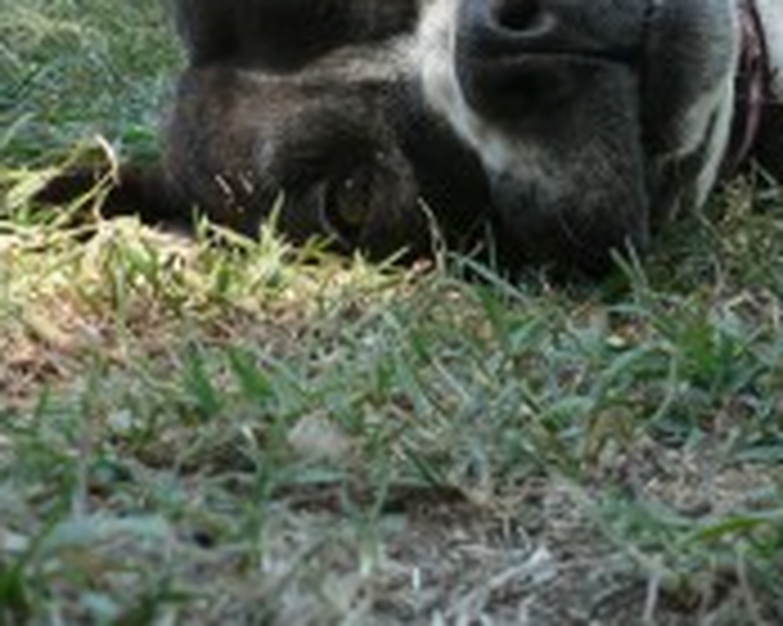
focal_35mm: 81
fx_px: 1876
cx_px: 738
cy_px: 23
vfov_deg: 18.5
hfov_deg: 22.8
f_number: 2.8
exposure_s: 1/100
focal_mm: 6
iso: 80
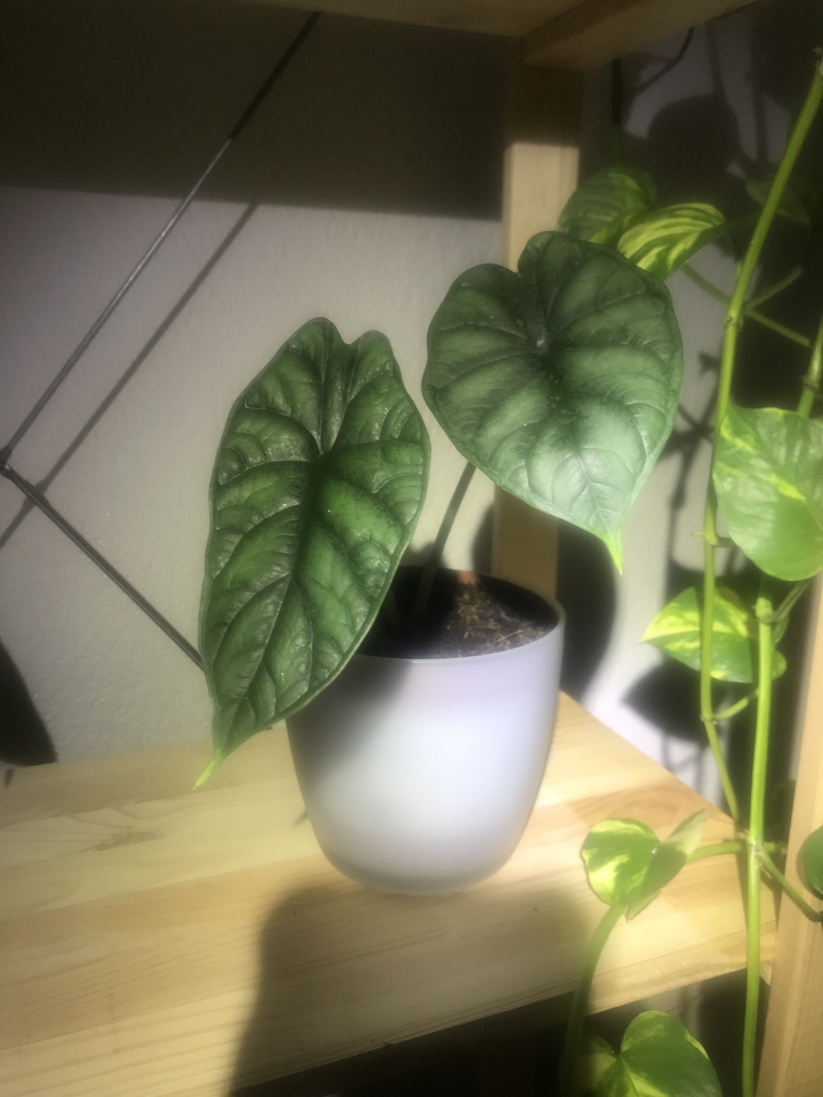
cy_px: 548
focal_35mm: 28
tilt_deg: -15.6
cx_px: 412
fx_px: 888
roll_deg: -2.0
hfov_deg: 49.7
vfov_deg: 63.4
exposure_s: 1/44
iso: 20
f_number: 1.8
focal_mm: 3.99
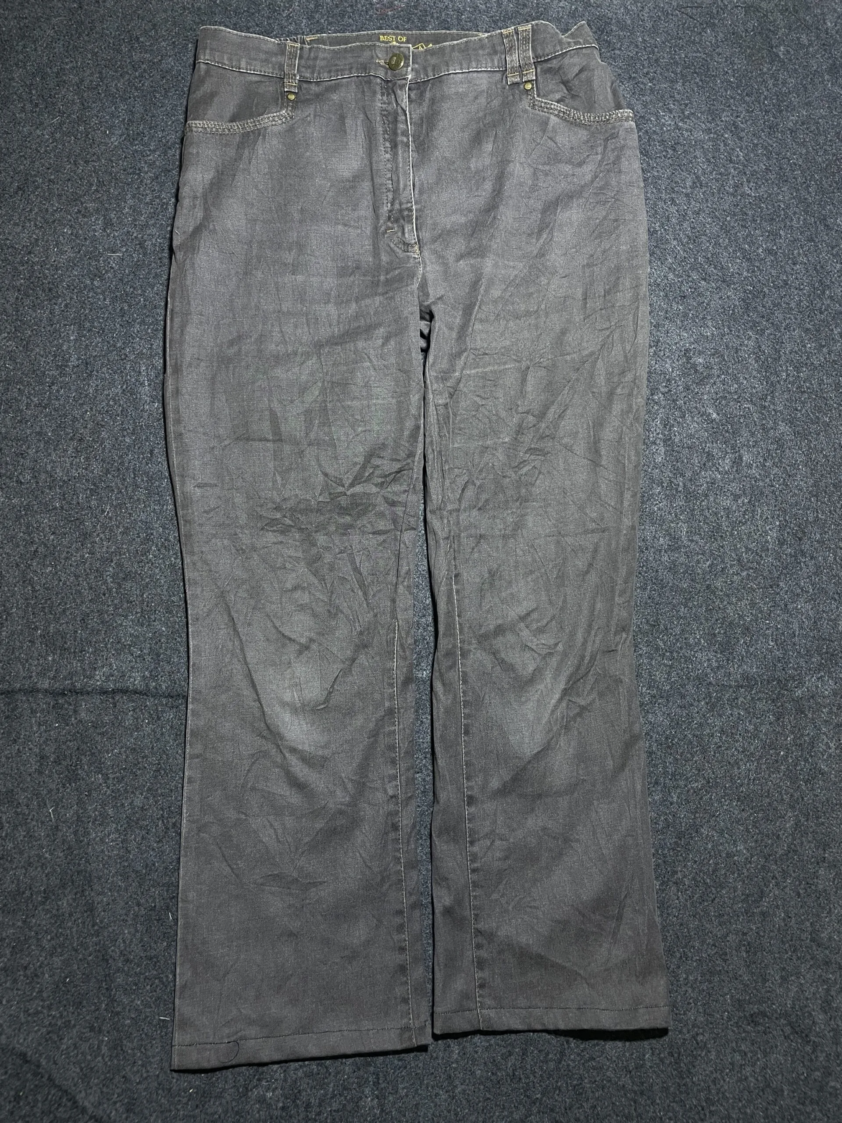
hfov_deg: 53.1
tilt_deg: -54.6
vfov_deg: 67.3
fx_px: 843
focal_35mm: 26
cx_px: 421
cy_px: 562
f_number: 1.6
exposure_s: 1/50
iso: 100
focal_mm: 4.2
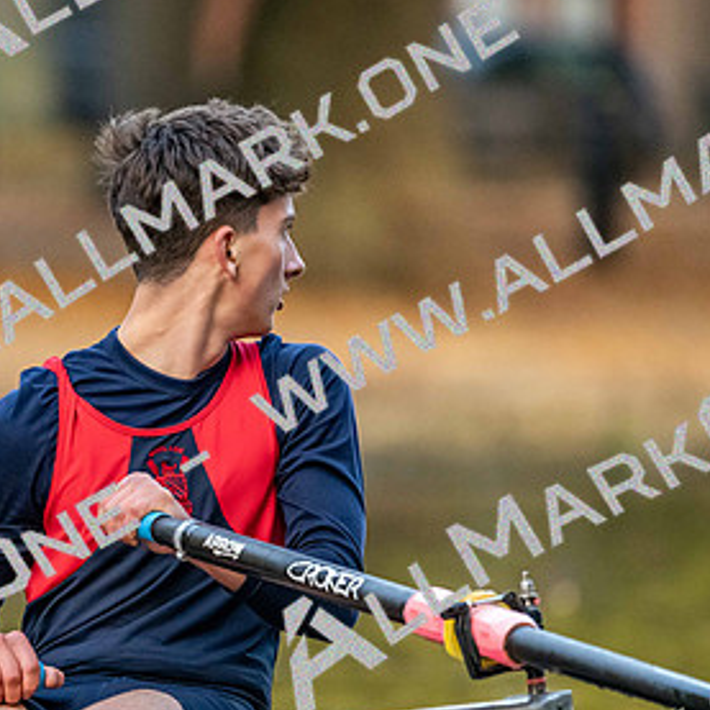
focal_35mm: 713
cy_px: 475
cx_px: 64
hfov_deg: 2.5
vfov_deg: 2.5
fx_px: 16545
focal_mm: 400
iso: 6400
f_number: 4.5
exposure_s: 1/2500
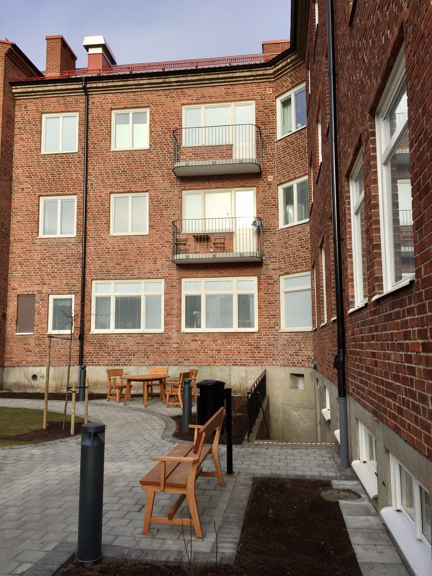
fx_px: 483
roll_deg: +0.0
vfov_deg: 61.7
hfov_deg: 48.2
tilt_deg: +6.4
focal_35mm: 29
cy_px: 288
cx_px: 216
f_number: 2.2
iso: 32
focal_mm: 4.15
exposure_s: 1/1464
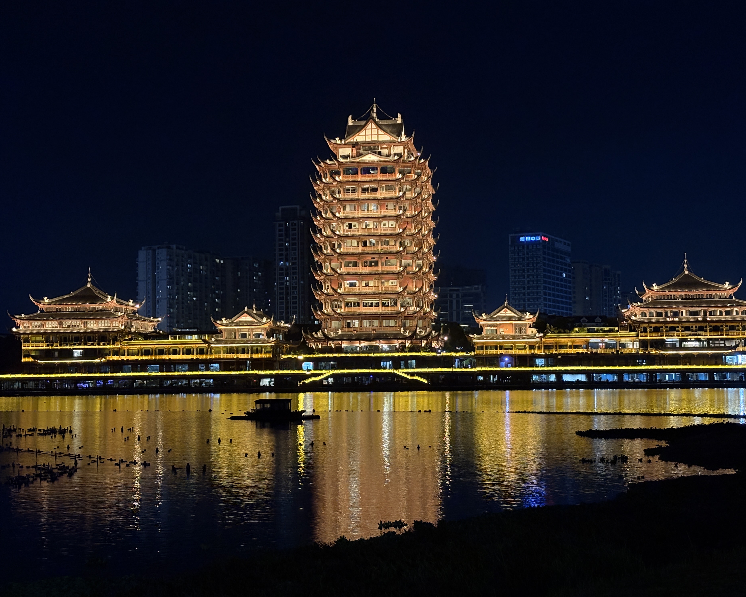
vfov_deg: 27.6
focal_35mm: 55
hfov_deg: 34.1
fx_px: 1214
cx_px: 381
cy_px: 299
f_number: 1.6
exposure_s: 1/33
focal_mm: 5.96
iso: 250
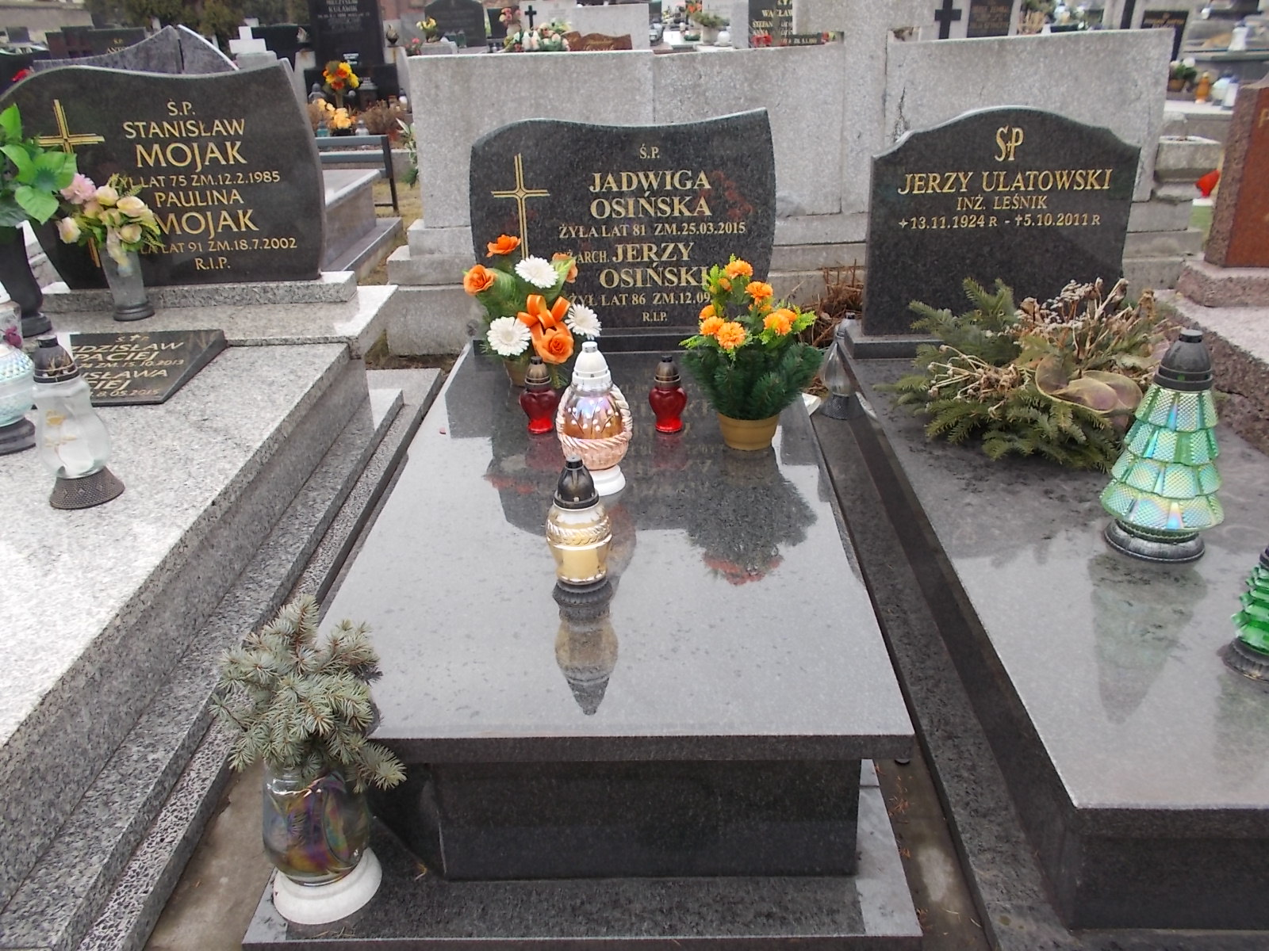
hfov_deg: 60.0
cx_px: 634
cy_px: 476
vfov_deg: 46.8
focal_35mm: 30
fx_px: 1100
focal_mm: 5.3
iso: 80
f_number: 3.4
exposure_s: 1/250
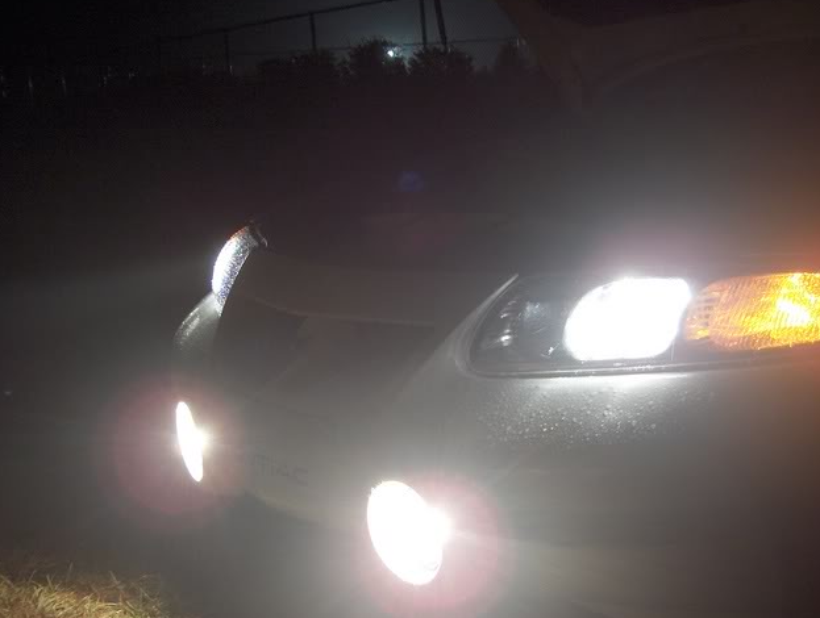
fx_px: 1187
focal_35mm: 50
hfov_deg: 38.1
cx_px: 413
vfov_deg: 29.2
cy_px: 335
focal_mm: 8
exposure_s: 1/2.54
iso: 100
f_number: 2.8
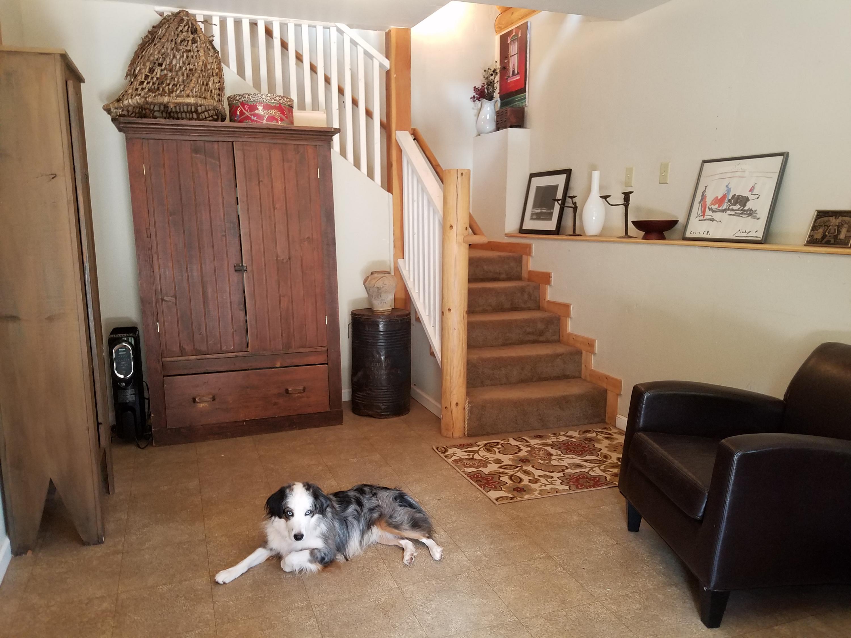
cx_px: 426
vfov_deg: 53.1
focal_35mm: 26
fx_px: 639
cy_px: 319
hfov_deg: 67.3
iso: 160
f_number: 1.7
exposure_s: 1/24
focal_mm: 4.2
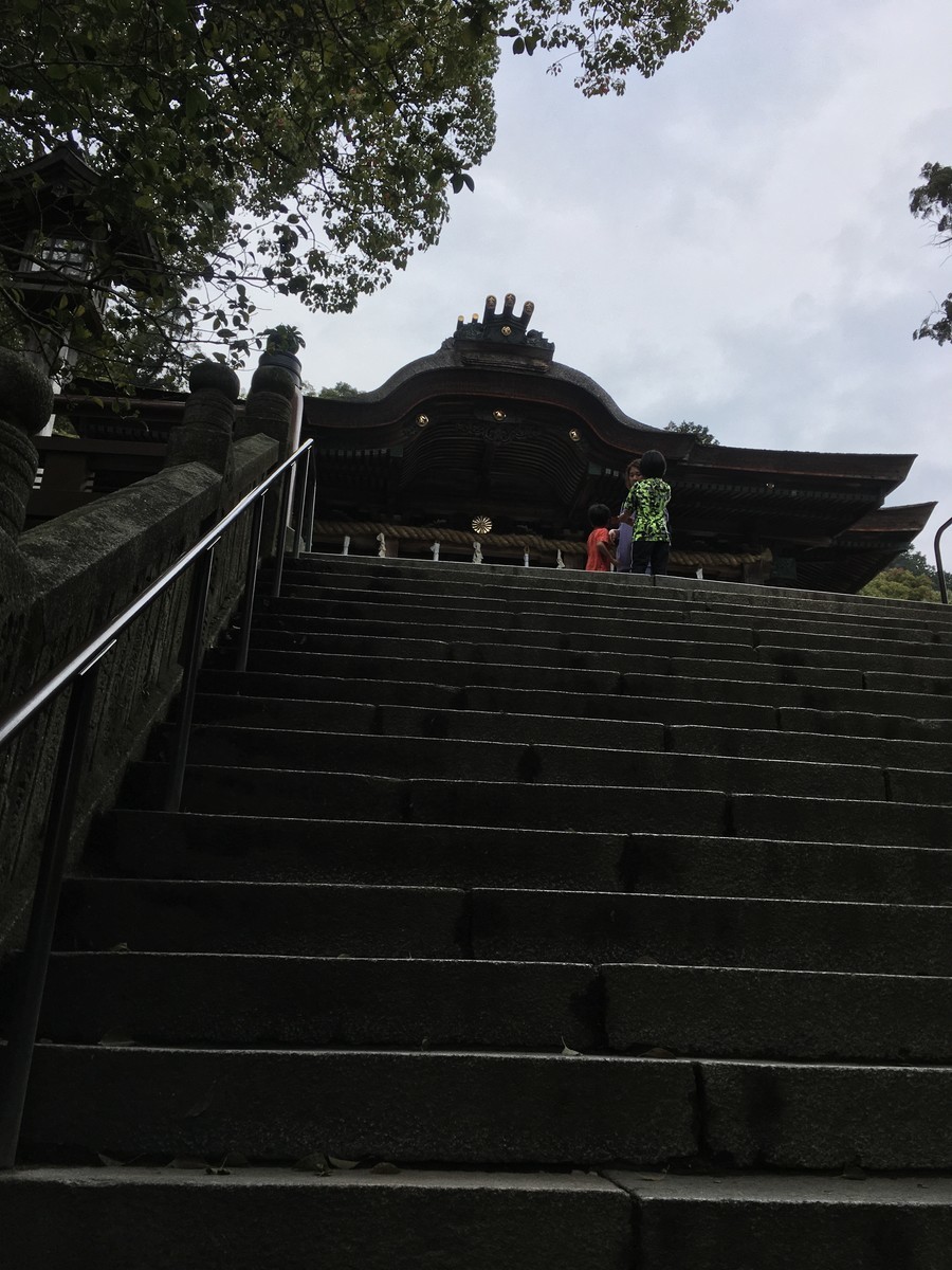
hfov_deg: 48.2
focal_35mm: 29
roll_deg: -3.6
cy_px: 635
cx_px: 476
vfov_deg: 61.7
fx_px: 1063
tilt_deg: +20.4
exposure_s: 1/1131
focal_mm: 4.15
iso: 25
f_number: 2.2
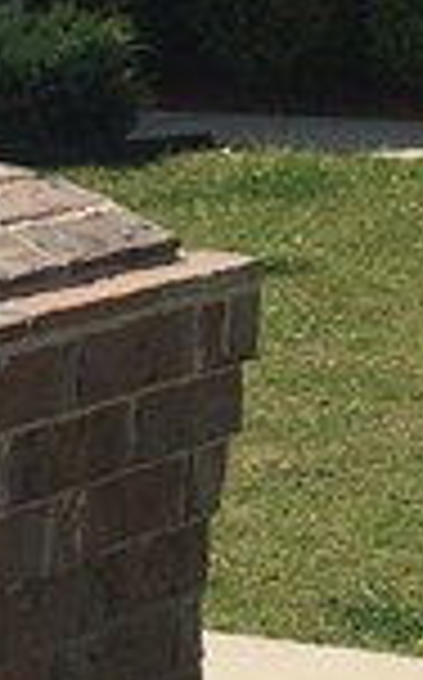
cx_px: 54
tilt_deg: -4.7
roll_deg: -2.7
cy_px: -50
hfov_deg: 6.3
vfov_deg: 9.9
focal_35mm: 209
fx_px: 3866
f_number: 2.2
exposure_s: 1/3597
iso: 32
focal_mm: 4.15
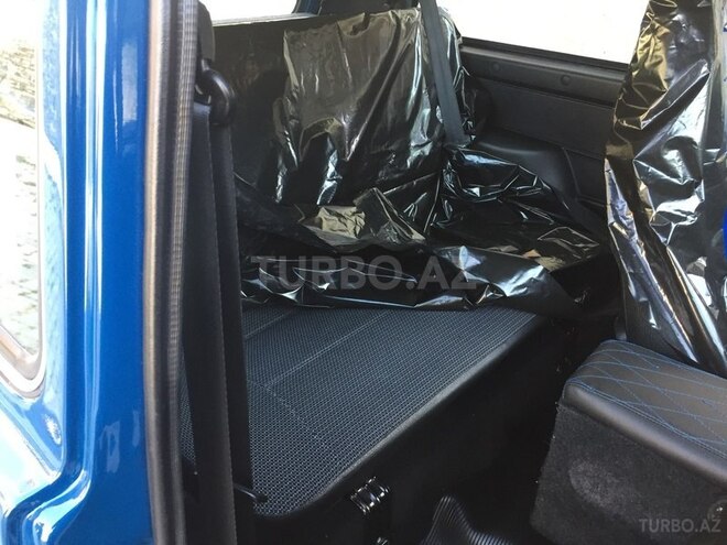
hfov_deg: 61.7
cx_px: 364
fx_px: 609
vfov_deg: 48.2
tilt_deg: -29.9
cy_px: 272
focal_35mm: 29
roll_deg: -2.1
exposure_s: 1/33
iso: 64
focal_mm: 4.15
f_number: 2.2
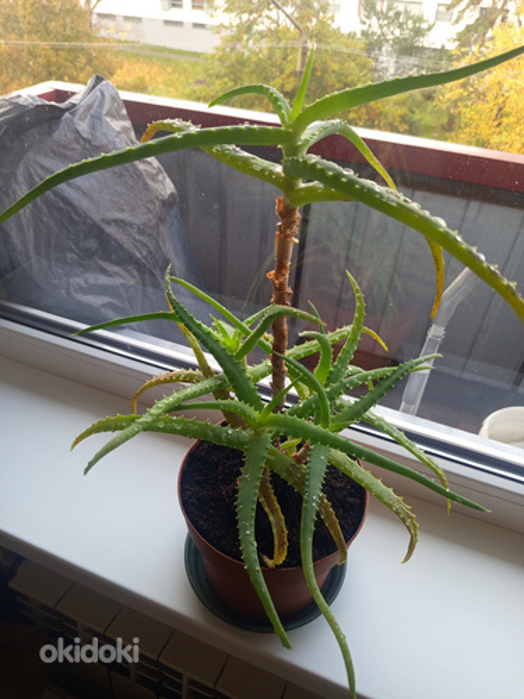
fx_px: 484
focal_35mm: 24
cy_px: 350
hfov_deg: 56.8
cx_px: 262
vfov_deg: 71.6
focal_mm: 5.24
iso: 240
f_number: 1.7
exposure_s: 1/50
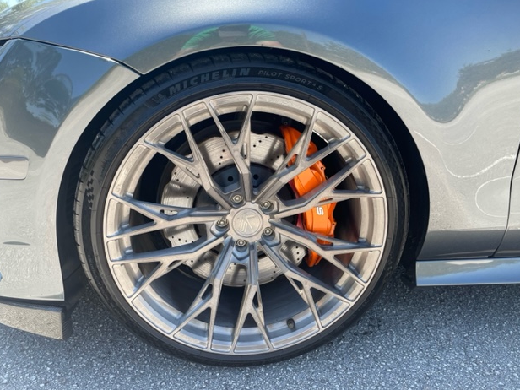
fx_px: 406
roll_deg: -0.1
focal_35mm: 27
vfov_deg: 51.3
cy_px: 188
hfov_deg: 65.3
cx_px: 261
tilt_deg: -18.0
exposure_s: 1/443
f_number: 1.6
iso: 32
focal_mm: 4.2
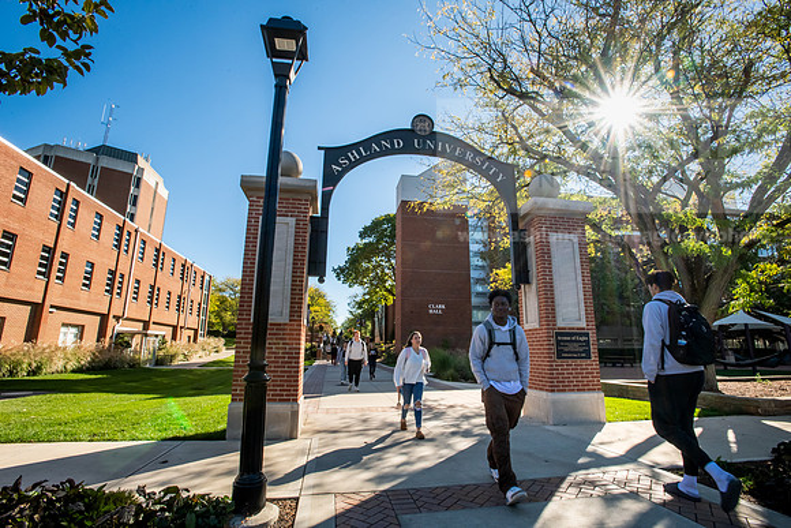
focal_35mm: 17
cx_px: 396
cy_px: 264
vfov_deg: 70.5
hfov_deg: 93.3
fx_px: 374
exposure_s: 1/160
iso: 1000
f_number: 22
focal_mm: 17
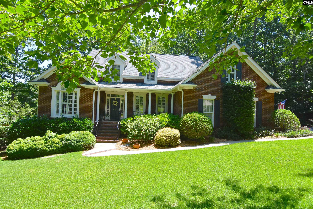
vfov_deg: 72.1
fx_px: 143
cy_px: 104
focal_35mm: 16
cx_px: 156
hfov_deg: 95.0
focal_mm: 11
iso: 560
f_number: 8
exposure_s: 1/500
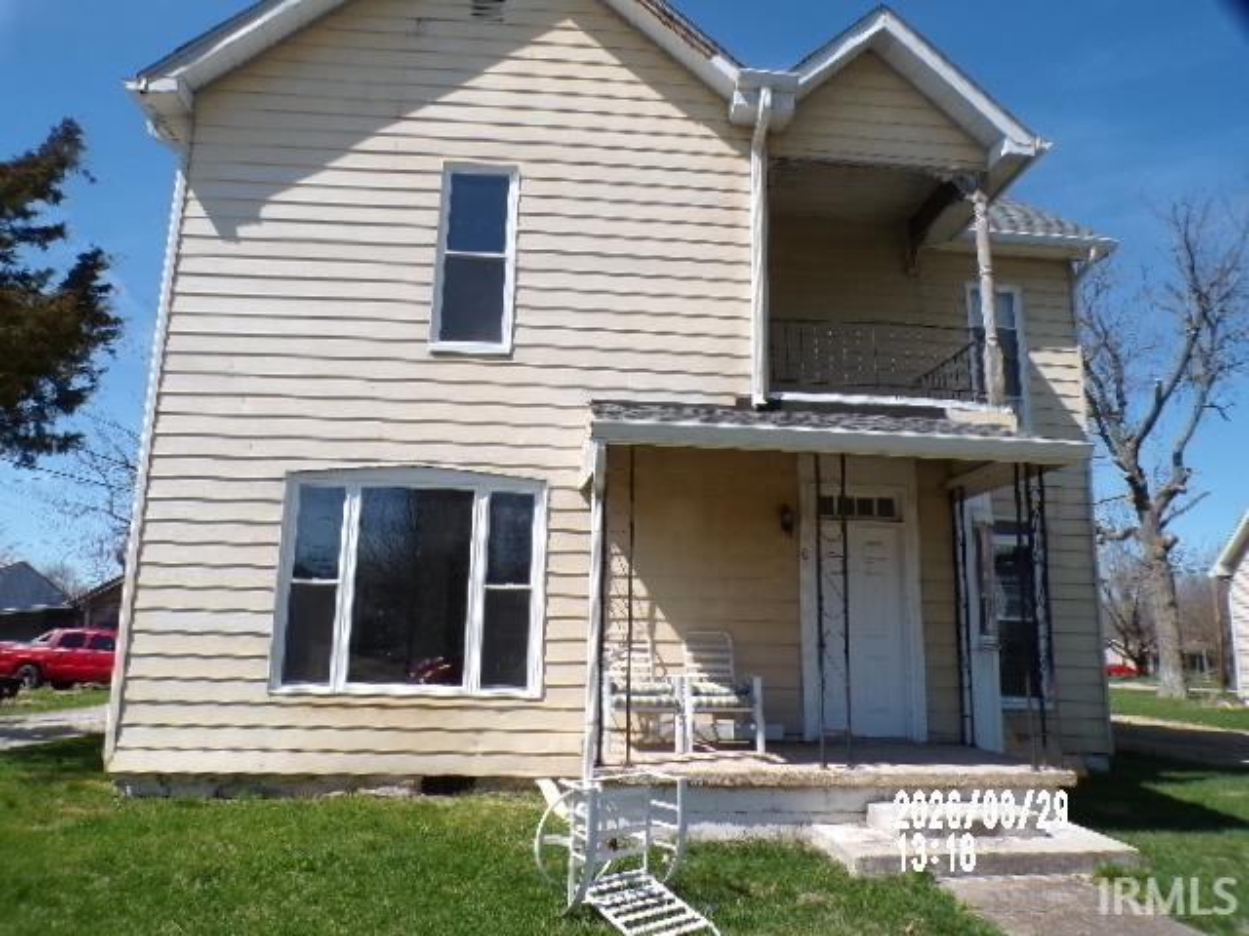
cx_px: 624
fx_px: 866
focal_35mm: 24
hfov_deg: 71.6
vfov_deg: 56.8
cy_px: 468
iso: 100
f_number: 4.4
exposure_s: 1/680
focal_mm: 4.3
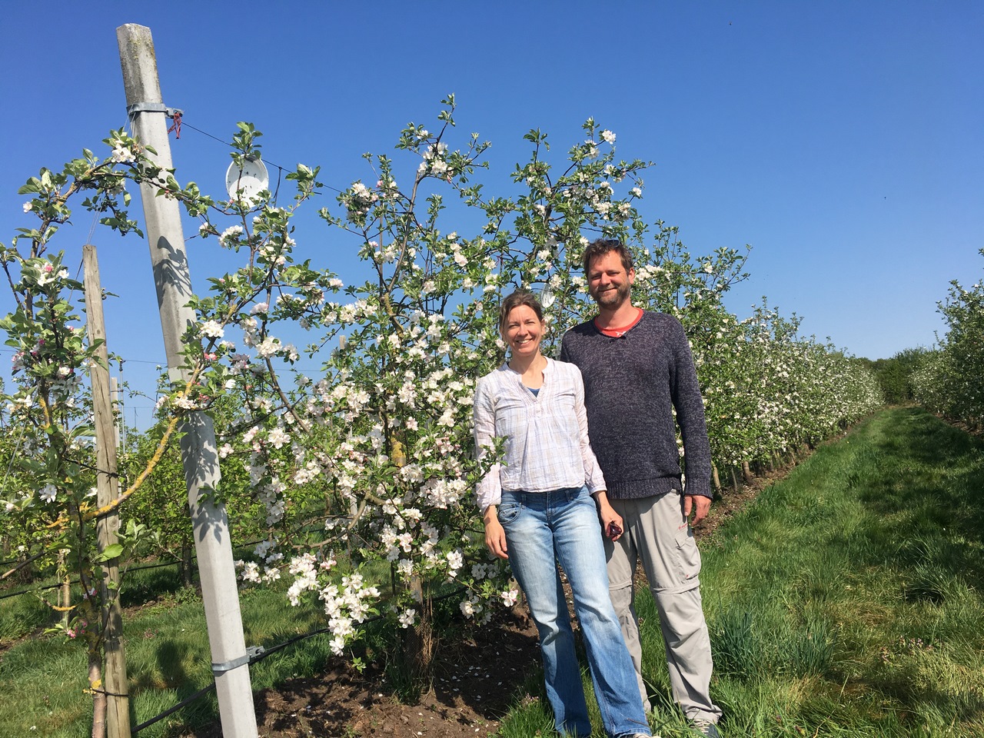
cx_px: 492
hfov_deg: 61.7
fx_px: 824
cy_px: 369
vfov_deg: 48.2
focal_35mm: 29
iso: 25
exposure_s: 1/1789
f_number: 2.2
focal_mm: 4.15
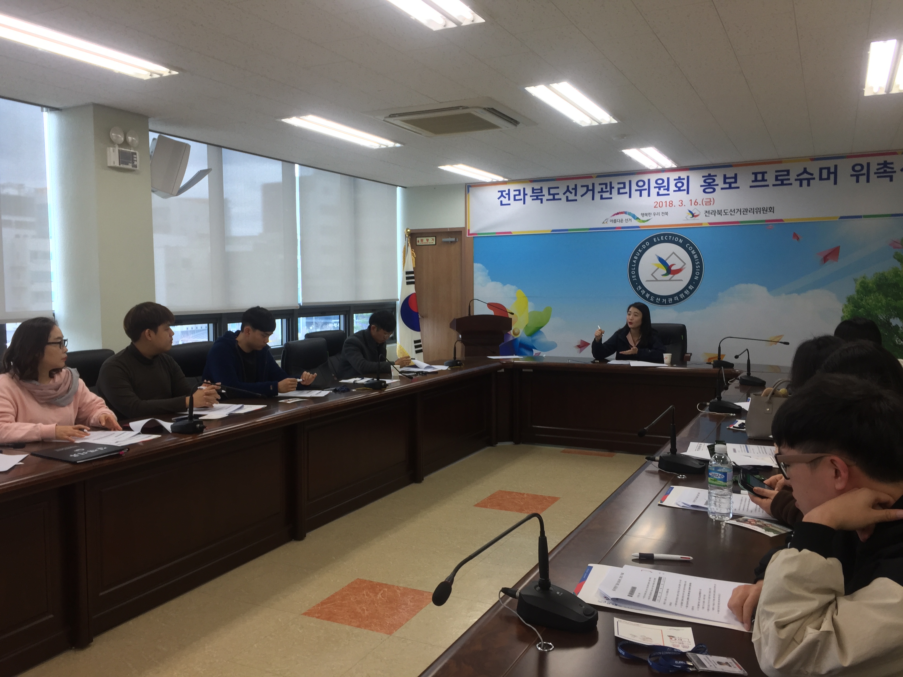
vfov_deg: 48.2
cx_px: 452
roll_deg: -0.2
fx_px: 756
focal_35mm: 29
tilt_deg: -2.9
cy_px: 338
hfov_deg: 61.7
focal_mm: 4.15
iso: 32
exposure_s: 1/40
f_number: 2.2
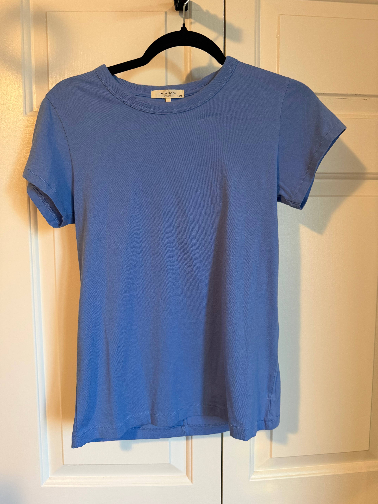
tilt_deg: -4.5
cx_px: 189
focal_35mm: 24
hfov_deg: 56.8
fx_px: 349
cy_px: 252
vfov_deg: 71.6
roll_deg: +0.0
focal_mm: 6.76
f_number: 1.78
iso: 320
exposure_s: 1/60
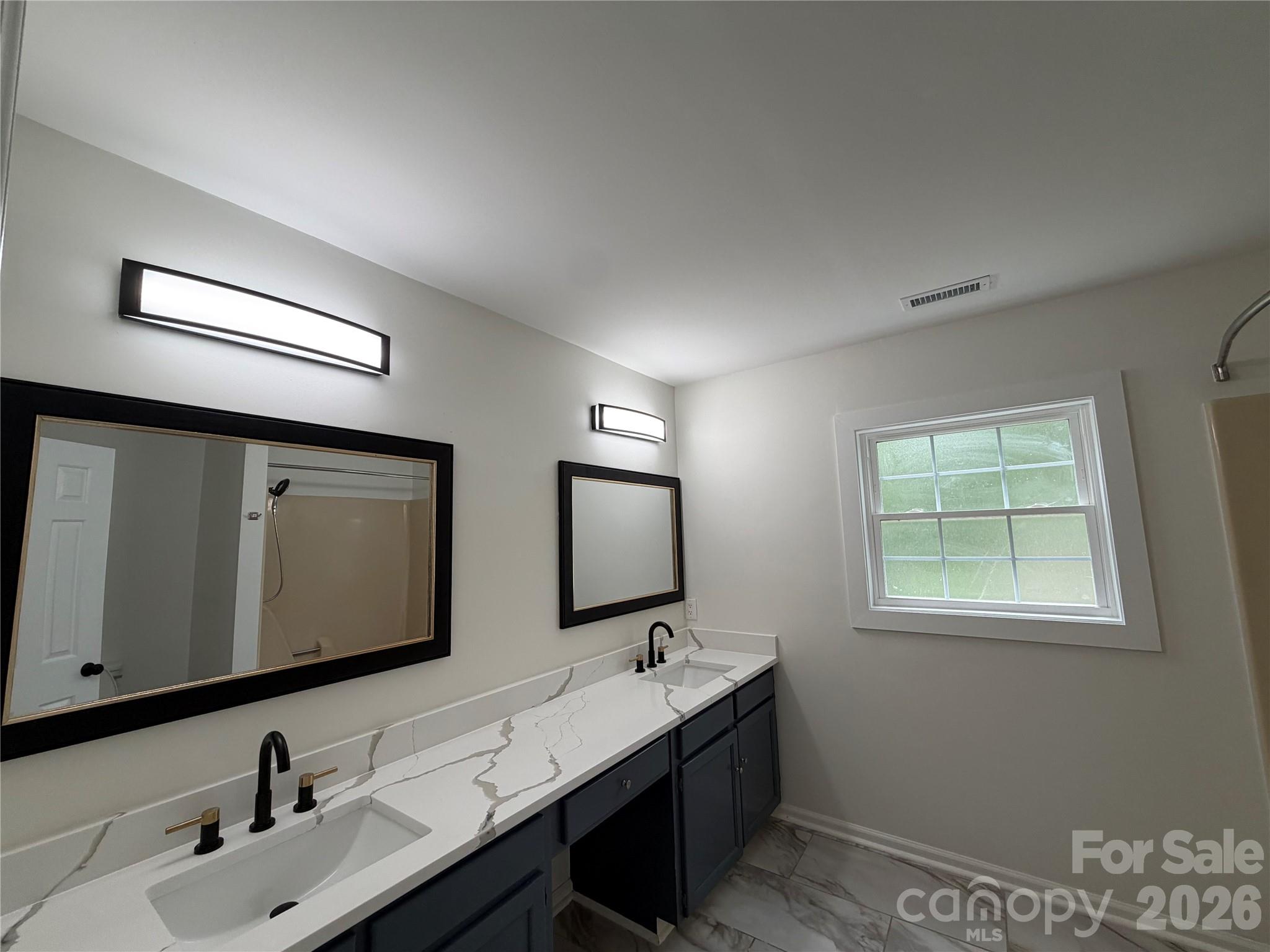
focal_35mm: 14
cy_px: 476
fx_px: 514
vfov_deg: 85.7
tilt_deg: +5.9
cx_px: 635
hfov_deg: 102.1
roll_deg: +2.1
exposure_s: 1/120
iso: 80
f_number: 2.2
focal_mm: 2.22
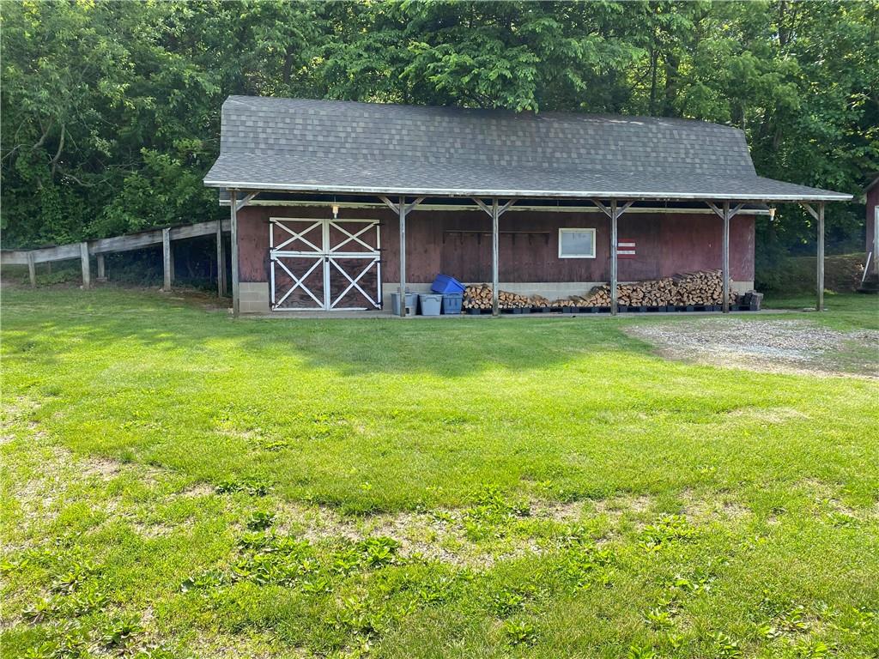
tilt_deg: -1.2
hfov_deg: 67.3
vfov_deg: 53.1
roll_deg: +0.2
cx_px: 440
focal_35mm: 26
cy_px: 330
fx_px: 660
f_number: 1.8
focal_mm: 4.25
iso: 32
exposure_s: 1/742
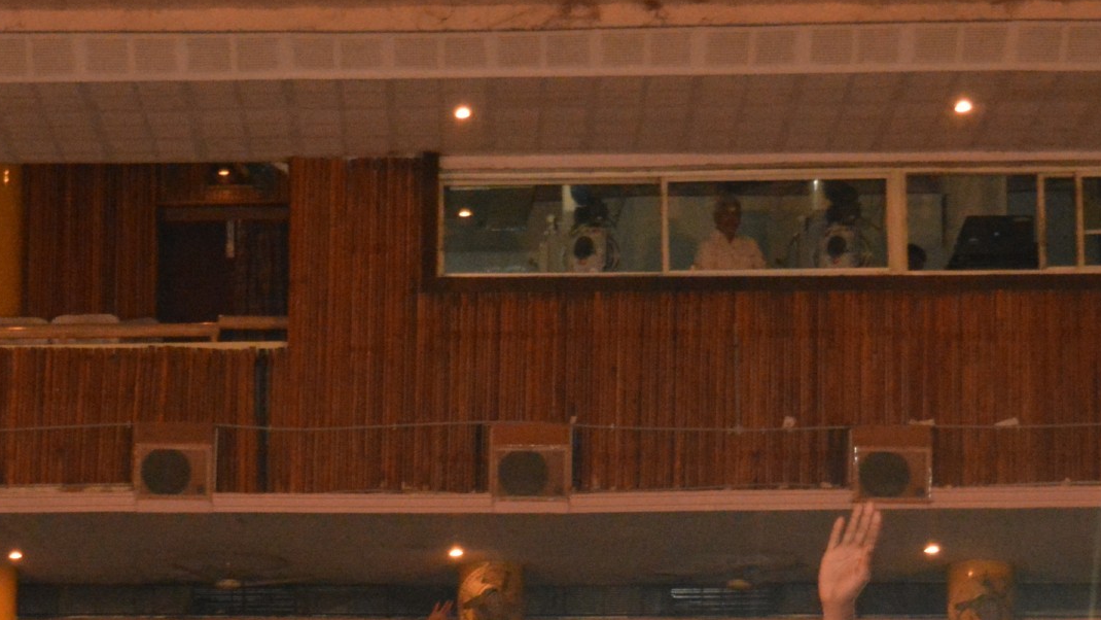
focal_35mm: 119
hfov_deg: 17.9
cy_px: 711
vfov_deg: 10.1
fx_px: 3474
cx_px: 304
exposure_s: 1/60
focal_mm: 36
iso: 3200
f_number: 4.8
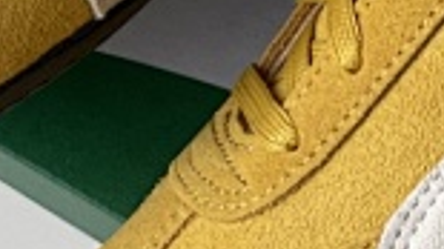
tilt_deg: -80.2
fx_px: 4224
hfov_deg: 6.0
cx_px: 427
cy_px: -203
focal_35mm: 359
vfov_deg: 3.4
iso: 80
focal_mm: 7.5
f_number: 2.2
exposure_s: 1/121
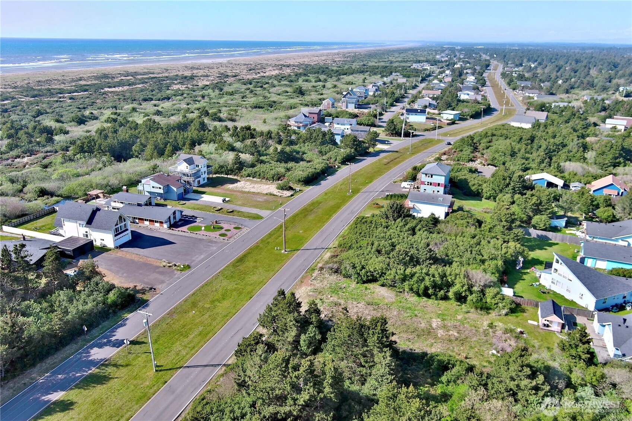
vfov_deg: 45.0
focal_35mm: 29
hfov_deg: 63.7
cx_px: 316
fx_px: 509
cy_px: 210
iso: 100
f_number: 2.8
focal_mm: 10.57
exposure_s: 1/709
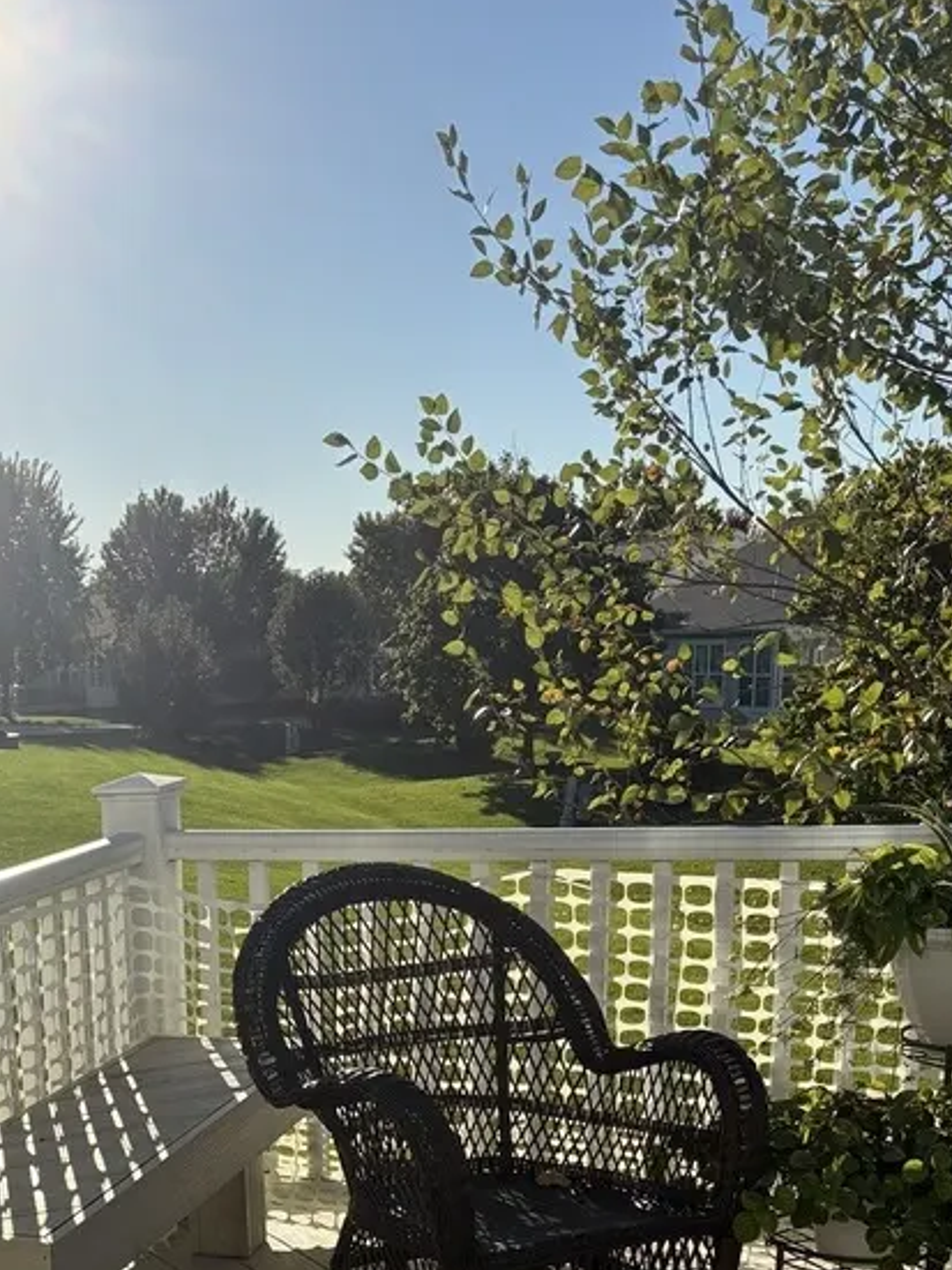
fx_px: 1871
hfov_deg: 27.7
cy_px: 1162
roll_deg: +3.1
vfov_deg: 35.2
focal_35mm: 51
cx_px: 131
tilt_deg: -14.1
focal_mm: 5.96
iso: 64
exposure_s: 1/6329
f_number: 1.6
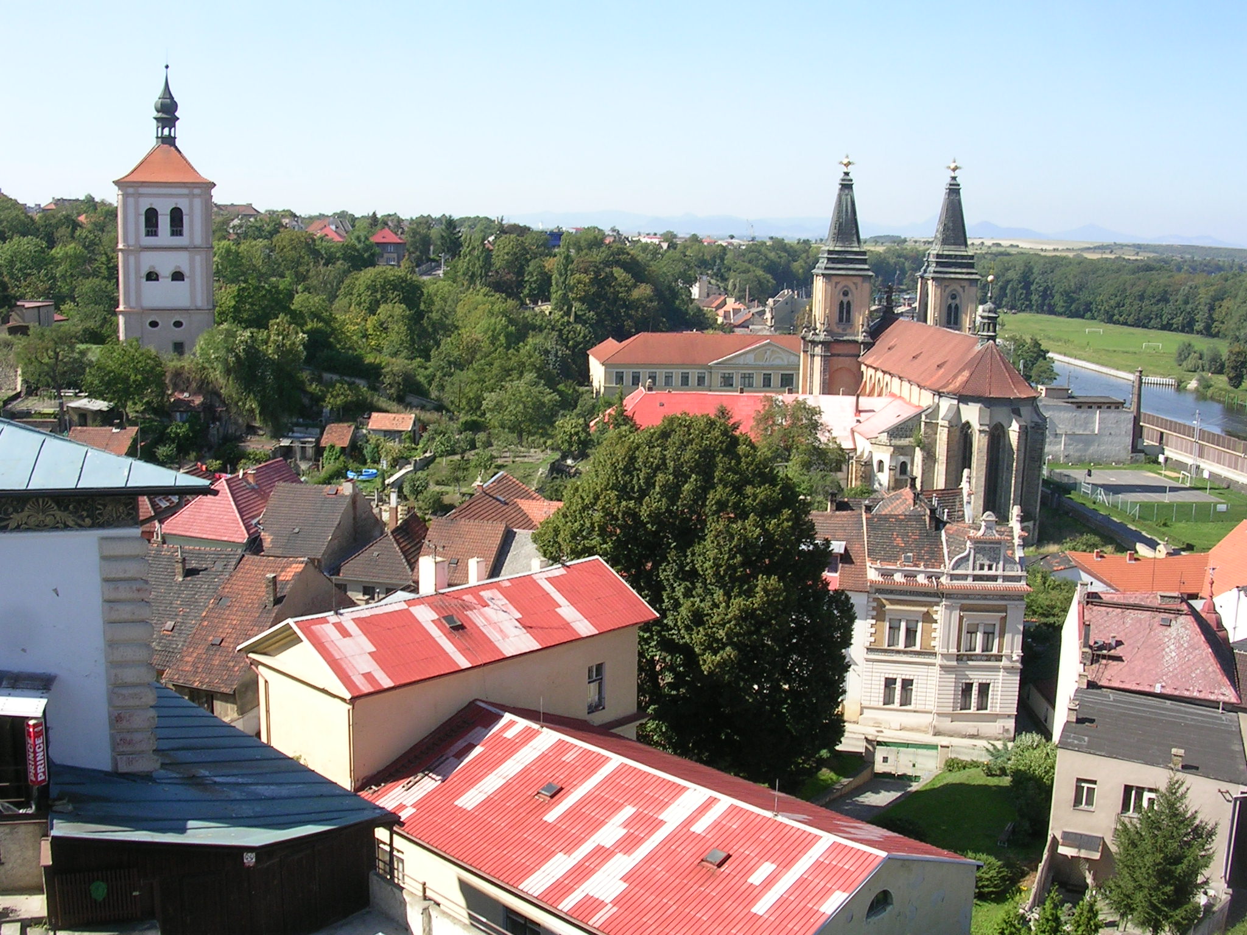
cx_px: 624
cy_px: 468
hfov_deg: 49.0
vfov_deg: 37.7
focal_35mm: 38
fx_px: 1369
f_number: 5.6
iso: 50
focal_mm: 5.8
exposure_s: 1/180
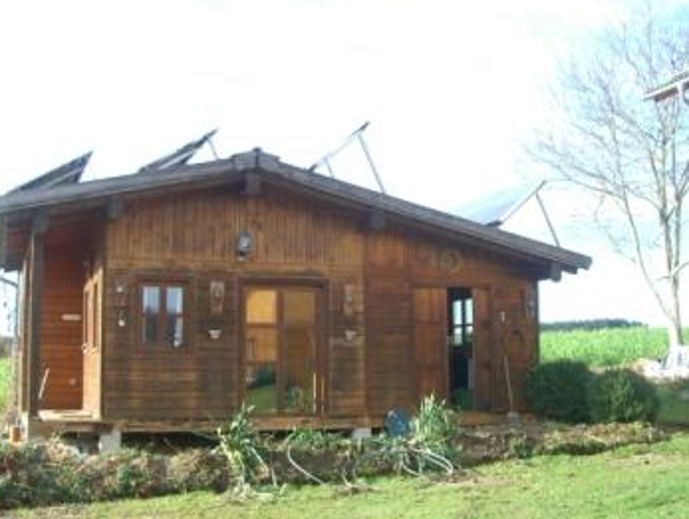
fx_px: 976
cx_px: 351
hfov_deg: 38.9
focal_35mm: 49
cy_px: 247
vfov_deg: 29.7
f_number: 2.8
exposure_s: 1/200
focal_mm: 7.9
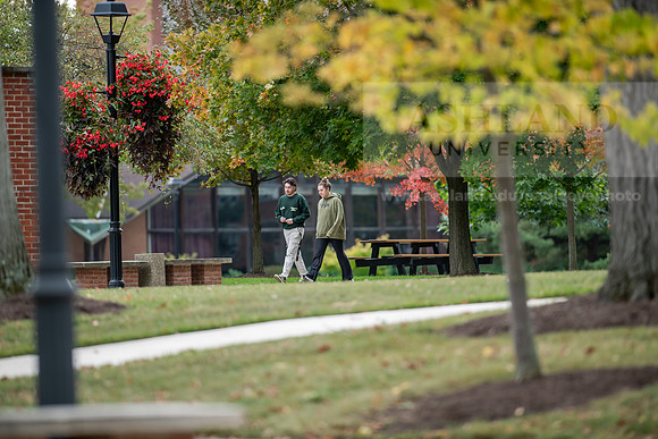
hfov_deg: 6.9
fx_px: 5484
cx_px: 329
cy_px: 220
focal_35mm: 300
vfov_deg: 4.6
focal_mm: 300
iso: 250
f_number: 3.2
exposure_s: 1/500
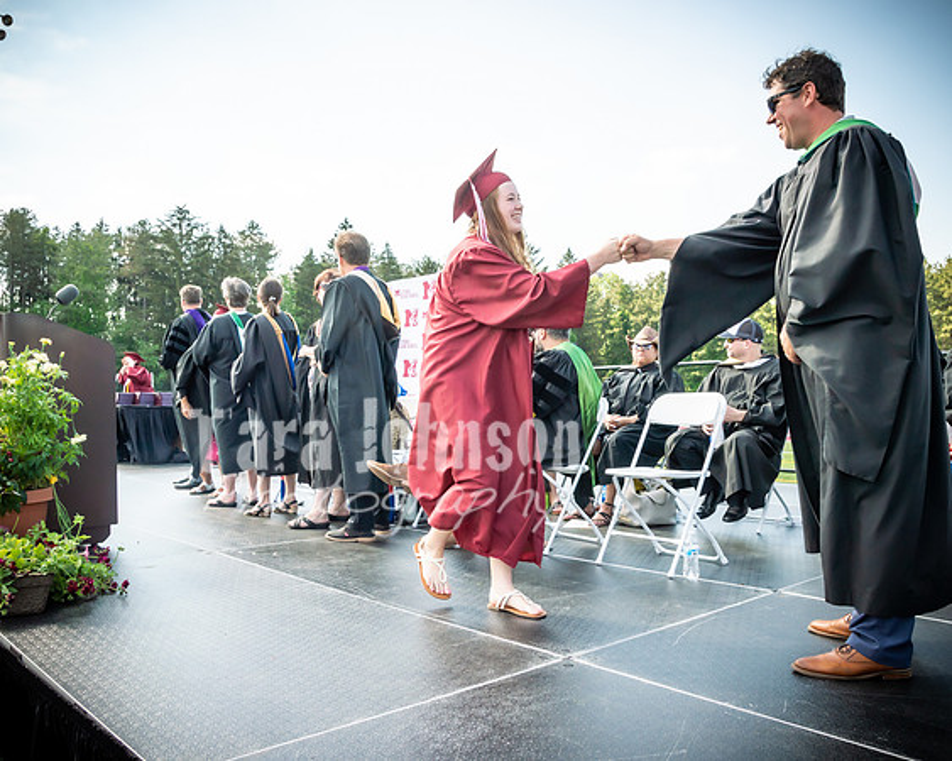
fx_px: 810
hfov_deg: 60.9
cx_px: 476
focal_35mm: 29
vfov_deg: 50.3
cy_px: 380
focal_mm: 17
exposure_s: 1/500
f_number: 7.1
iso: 200
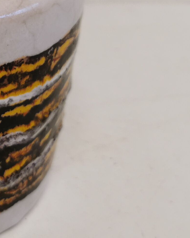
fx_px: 689
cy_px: 30
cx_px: -91
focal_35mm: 98
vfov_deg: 19.3
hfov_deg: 14.7
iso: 80
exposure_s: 1/100
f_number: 1.6
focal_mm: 5.56
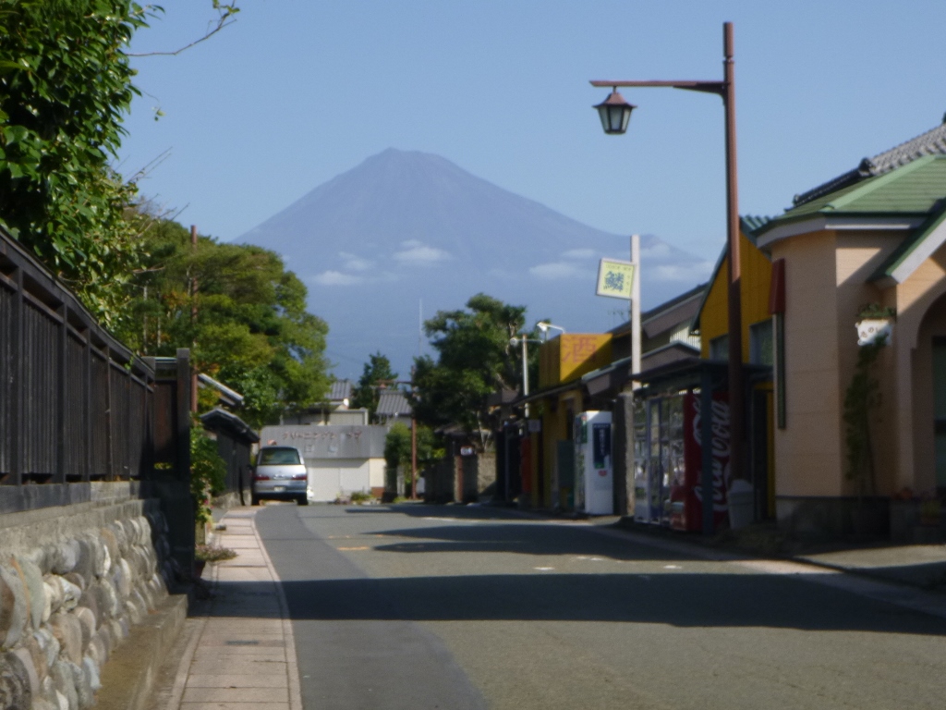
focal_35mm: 71
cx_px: 473
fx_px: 1940
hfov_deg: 27.4
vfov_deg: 20.7
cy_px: 355
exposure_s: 1/320
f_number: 5.5
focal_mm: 12.8
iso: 100
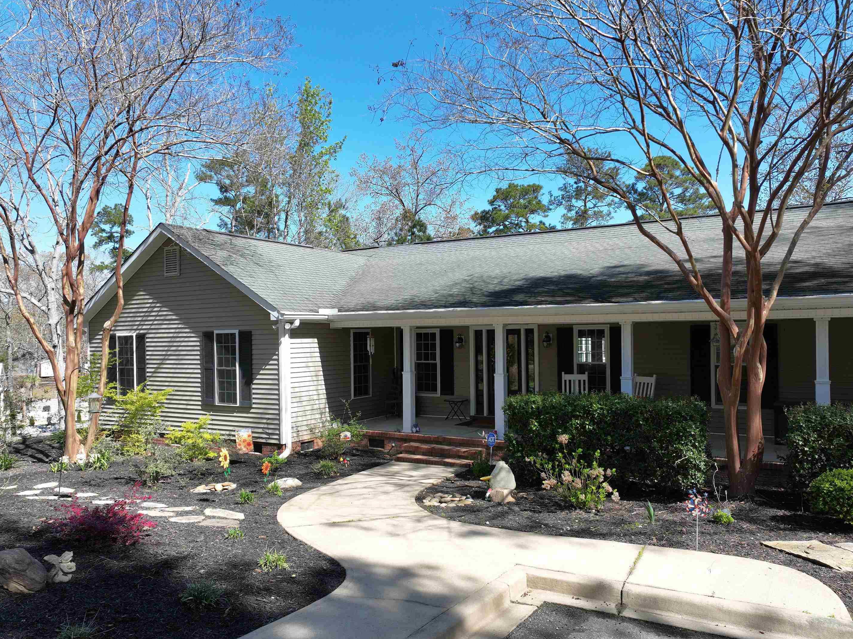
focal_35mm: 26
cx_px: 446
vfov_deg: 53.0
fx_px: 640
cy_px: 338
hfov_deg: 67.3
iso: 110
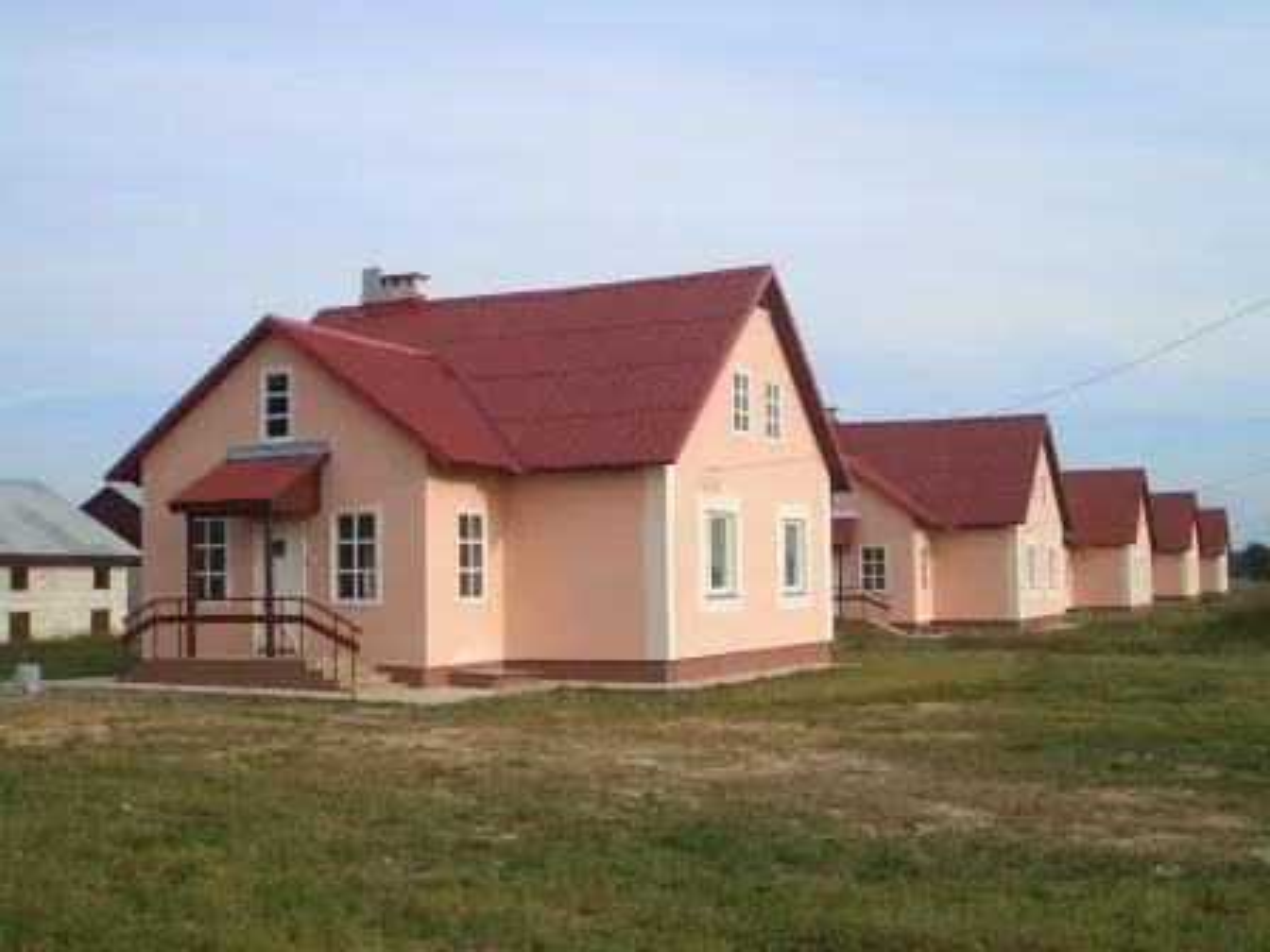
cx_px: 635
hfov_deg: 43.9
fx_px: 1578
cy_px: 476
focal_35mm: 43
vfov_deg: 33.6
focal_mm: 5.7
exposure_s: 1/80
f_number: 8.6
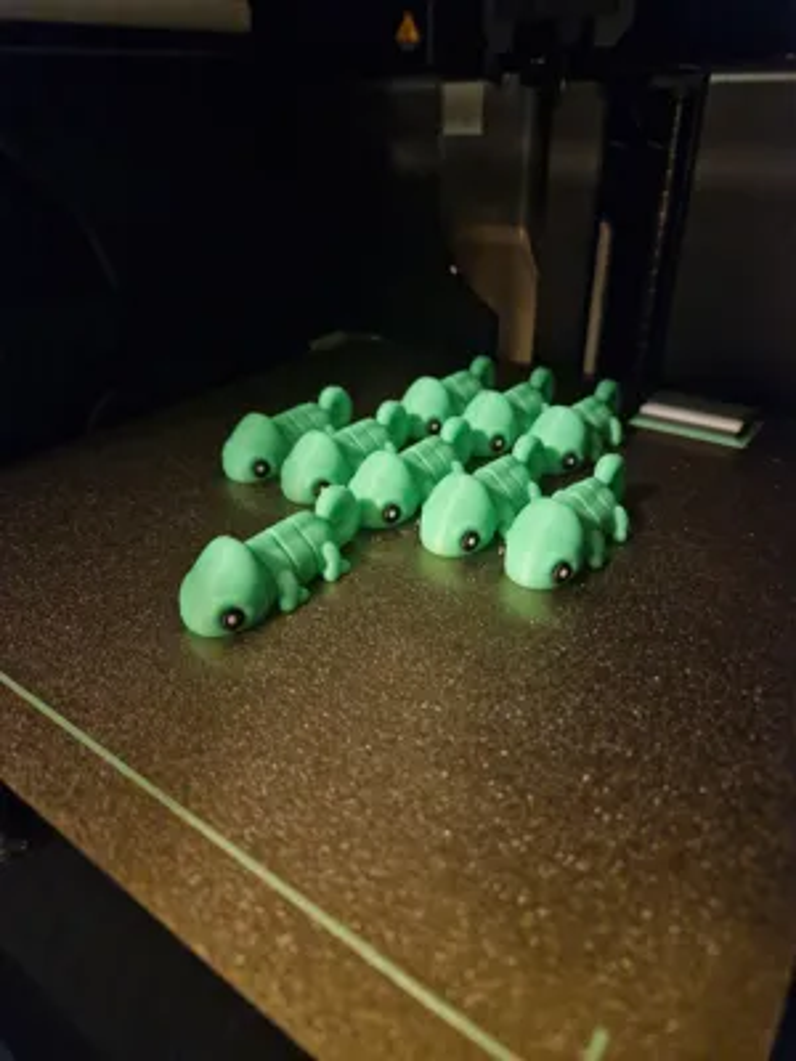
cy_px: 530
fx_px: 705
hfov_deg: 58.9
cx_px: 398
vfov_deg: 73.9
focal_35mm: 23
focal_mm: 5.4
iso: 1250
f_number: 1.8
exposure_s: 1/25
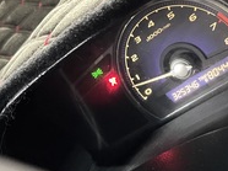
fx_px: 421
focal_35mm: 64
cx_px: 160
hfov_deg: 30.0
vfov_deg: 22.9
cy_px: 79
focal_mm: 5.1
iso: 1600
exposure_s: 1/17
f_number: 1.6
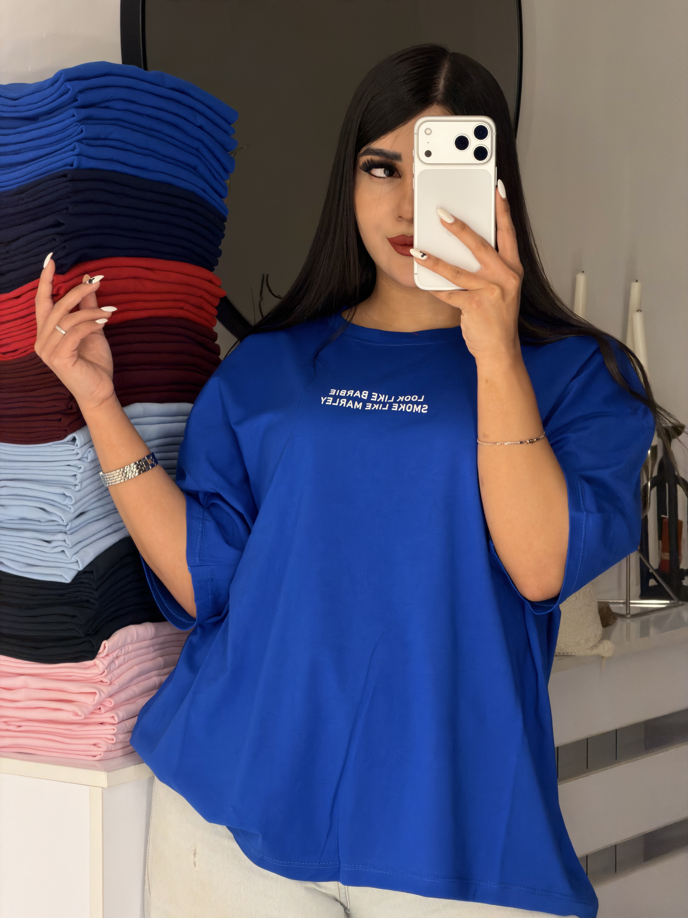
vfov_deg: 19.6
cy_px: 459
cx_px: 344
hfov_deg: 14.8
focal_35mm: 100
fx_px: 2650
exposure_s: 1/100
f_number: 2.8
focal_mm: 16.89
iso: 100
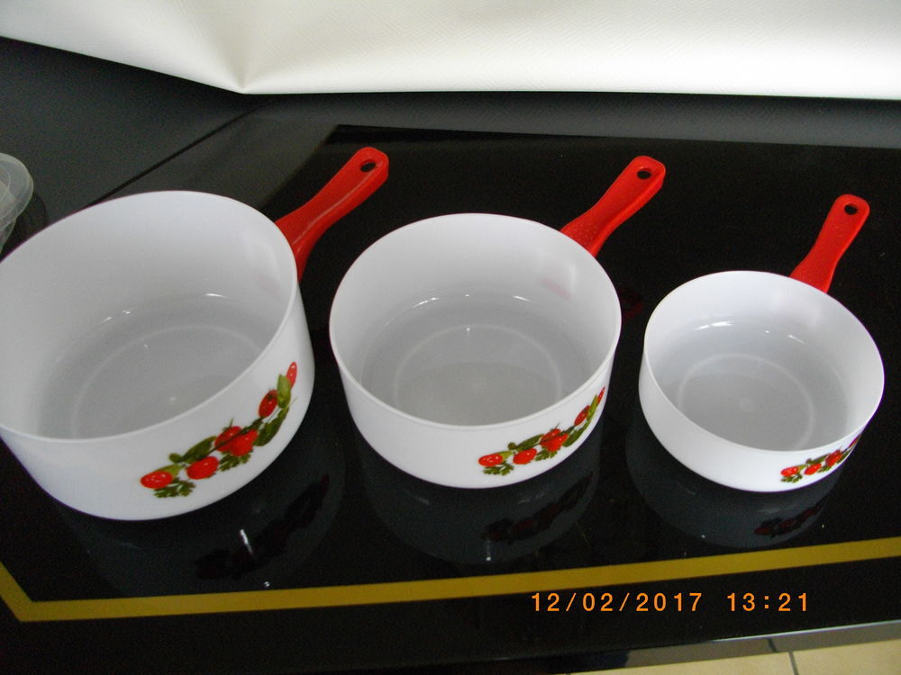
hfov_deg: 56.8
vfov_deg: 44.2
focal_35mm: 32
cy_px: 338
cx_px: 450
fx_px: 833
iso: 296
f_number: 2.9
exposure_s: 1/50
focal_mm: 5.7
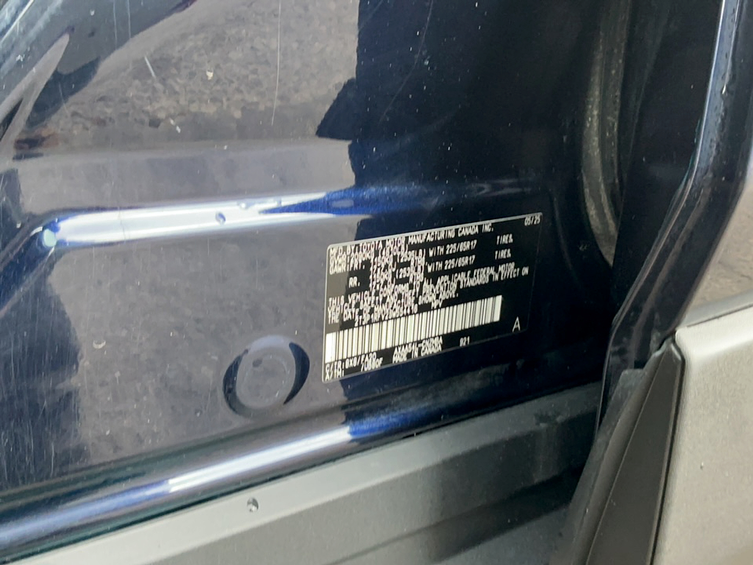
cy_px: 282
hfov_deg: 60.0
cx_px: 376
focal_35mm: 30
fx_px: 653
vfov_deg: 46.8
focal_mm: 3
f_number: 1.8
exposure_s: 1/60
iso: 100
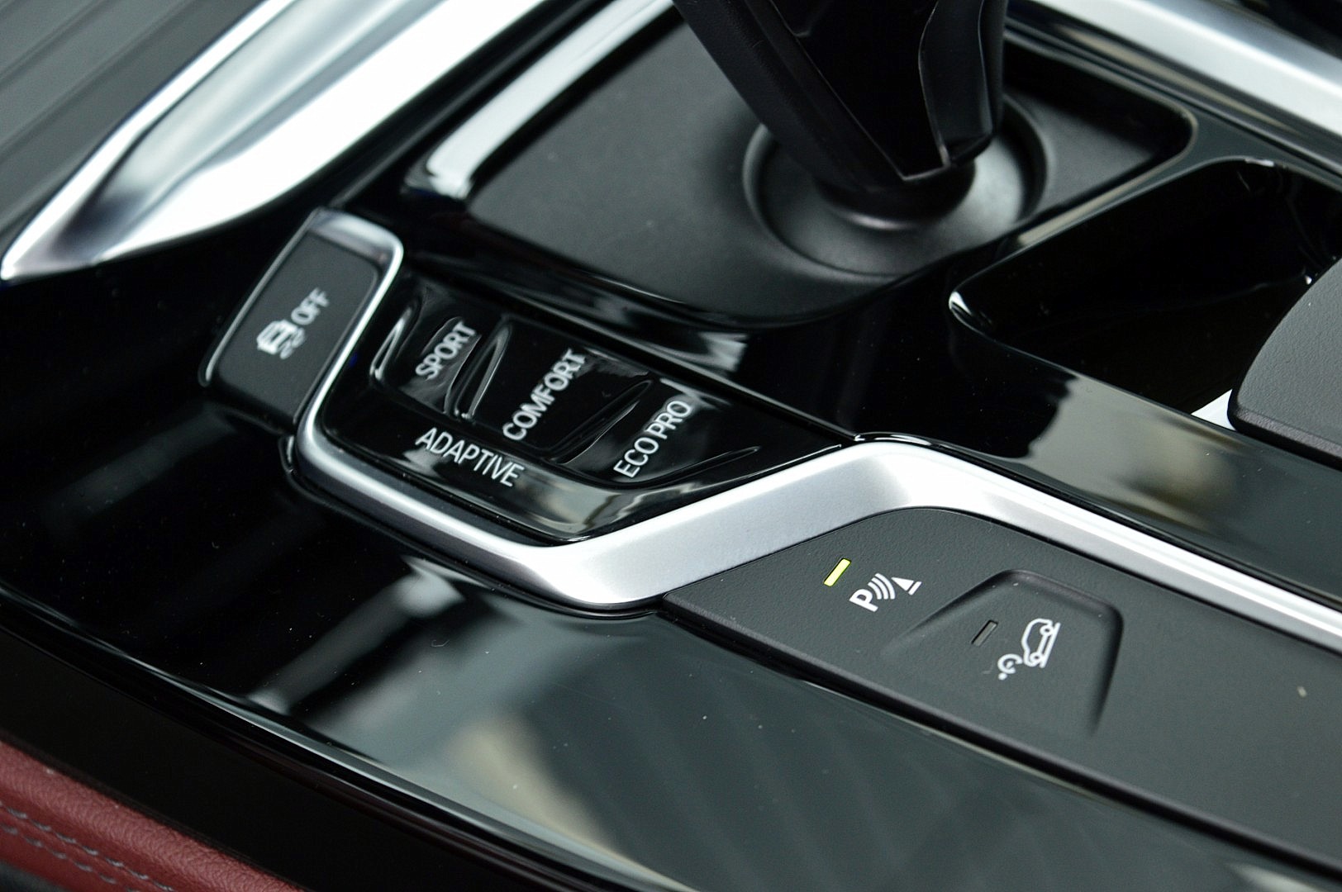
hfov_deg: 24.6
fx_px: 3073
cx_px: 671
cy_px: 446
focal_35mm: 82
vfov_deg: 16.5
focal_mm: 55
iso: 800
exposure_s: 1/60
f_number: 5.6
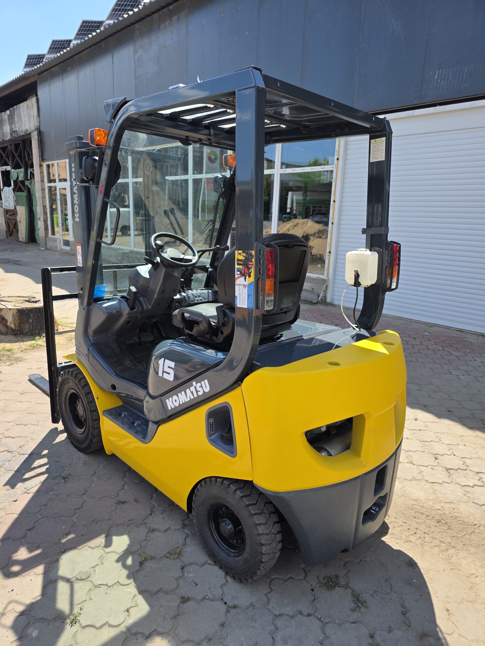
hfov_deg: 58.9
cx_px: 242
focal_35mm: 23
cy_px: 323
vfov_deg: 73.9
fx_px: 430
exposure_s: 1/2450
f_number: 1.7
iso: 80
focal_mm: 6.3
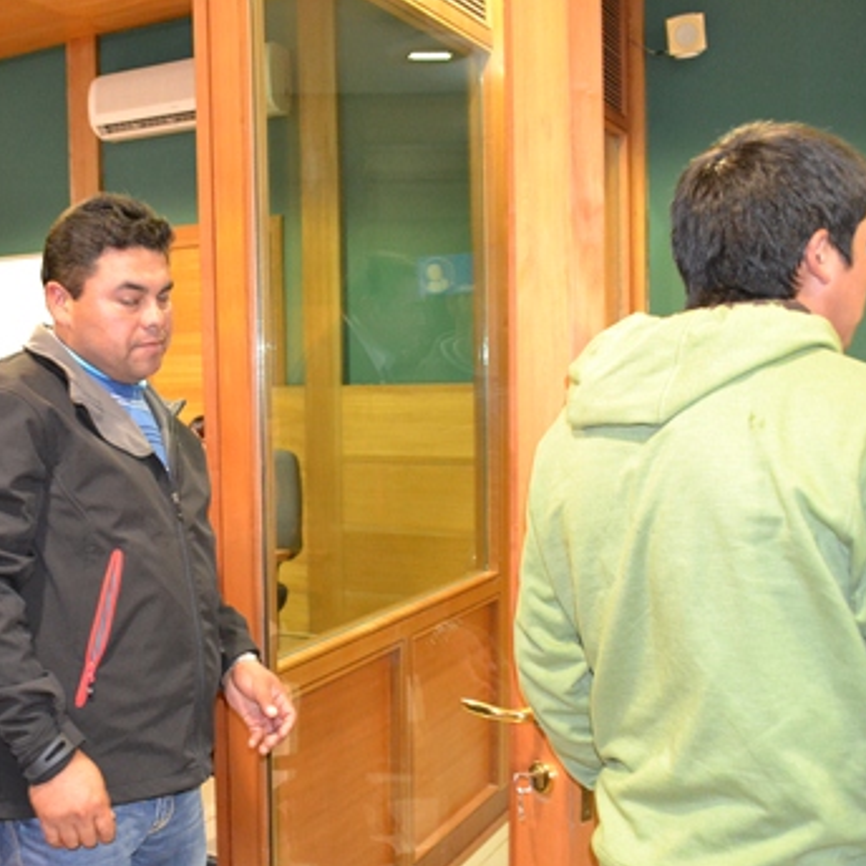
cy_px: 456
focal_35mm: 40
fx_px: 1132
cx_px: 206
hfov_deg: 40.6
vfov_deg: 41.8
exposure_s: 1/60
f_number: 3.5
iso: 2800
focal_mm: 18
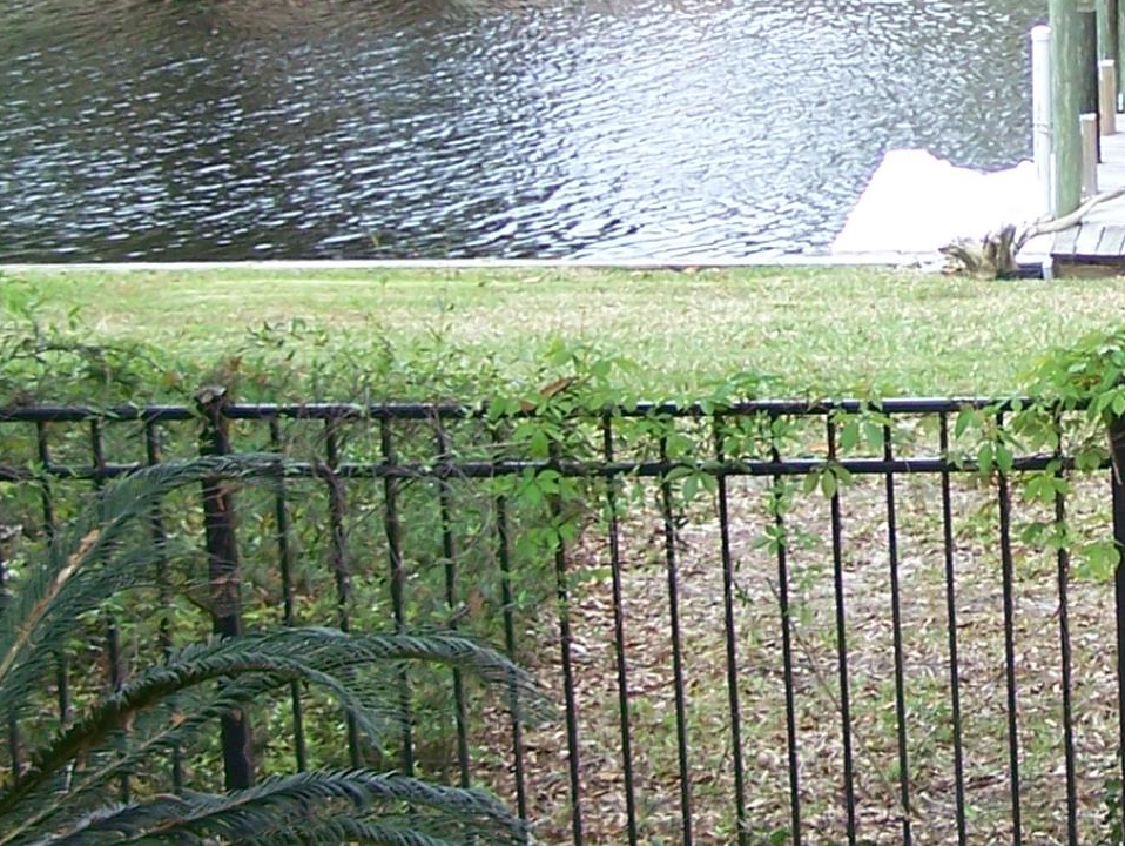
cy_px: 79
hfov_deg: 16.1
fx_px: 3870
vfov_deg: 12.4
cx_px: 1208
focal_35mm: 119
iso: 80
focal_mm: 6.3
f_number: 2.8
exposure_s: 1/160
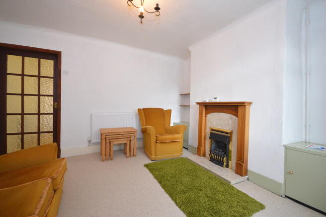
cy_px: 108
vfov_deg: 77.2
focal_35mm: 15
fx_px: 136
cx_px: 163
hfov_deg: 100.4
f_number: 4
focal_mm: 10
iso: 1250
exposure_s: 1/60
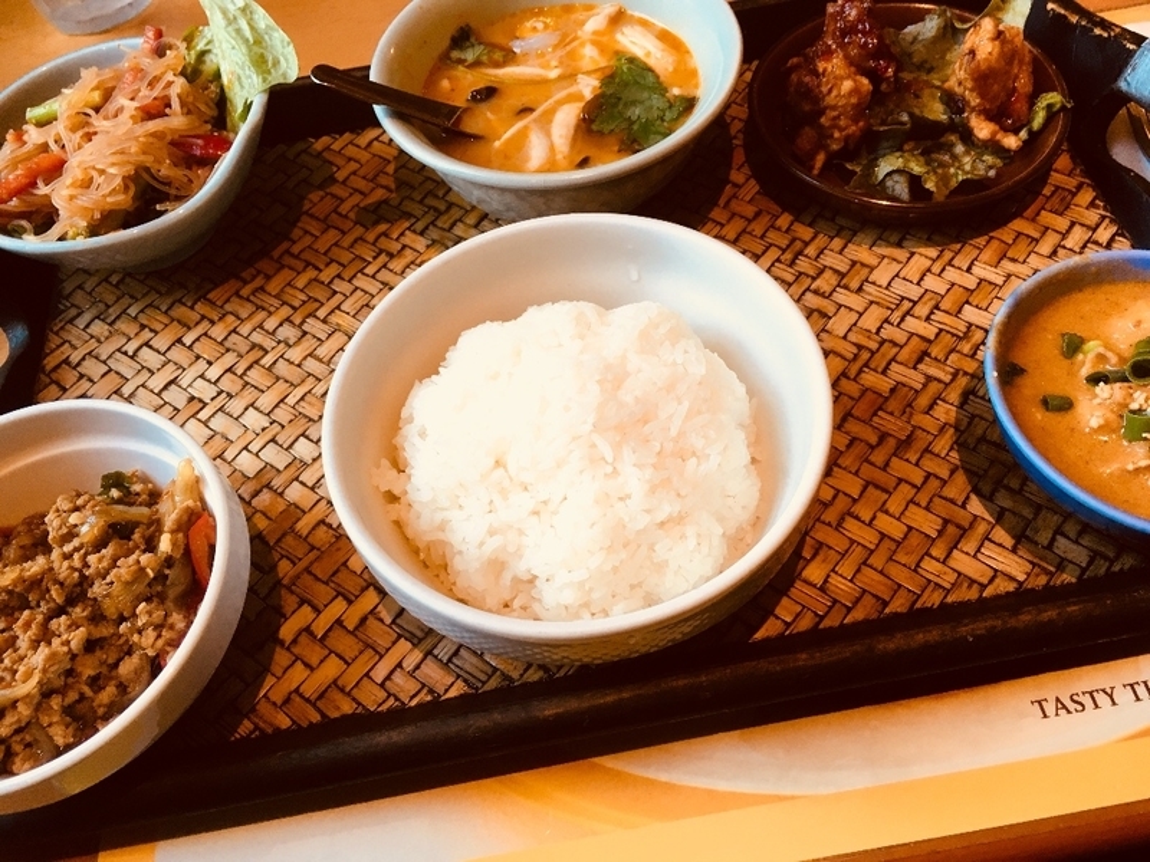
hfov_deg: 61.7
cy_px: 431
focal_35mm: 29
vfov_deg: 48.2
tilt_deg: -57.0
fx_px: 963
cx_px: 575
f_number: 2.2
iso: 40
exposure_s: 1/30
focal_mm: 4.15
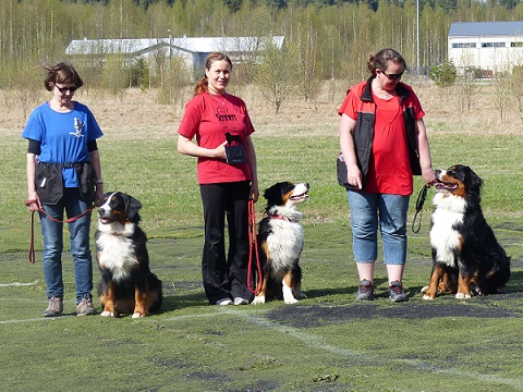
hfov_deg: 18.4
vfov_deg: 13.8
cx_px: 262
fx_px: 1617
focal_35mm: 107
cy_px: 196
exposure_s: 1/640
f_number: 4
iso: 100
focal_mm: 19.2
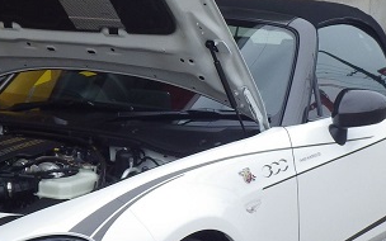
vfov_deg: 11.2
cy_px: 133
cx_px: 146
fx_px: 1231
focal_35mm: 117
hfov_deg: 17.8
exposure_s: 1/160
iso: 125
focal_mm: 7.5
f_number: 5
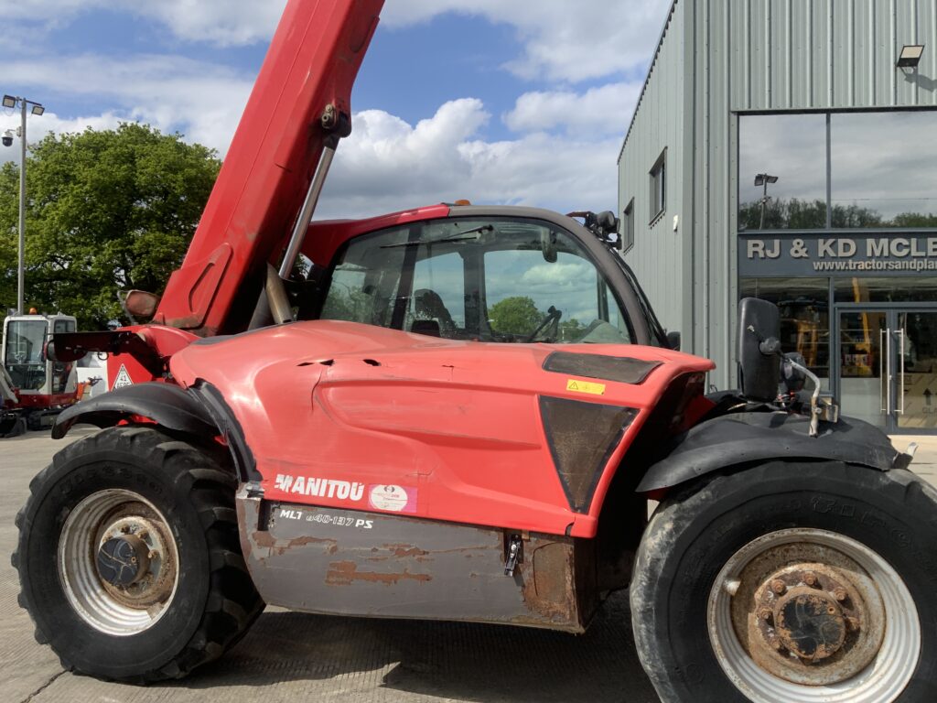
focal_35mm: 29
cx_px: 468
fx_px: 785
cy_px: 352
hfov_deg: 61.7
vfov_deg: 48.2
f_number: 1.8
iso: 16
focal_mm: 3
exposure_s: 1/1786
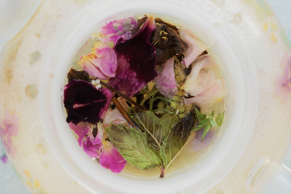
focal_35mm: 75
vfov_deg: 18.1
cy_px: 97
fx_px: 606
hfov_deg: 27.0
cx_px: 146
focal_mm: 50
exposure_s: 1/80
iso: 250
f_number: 3.5
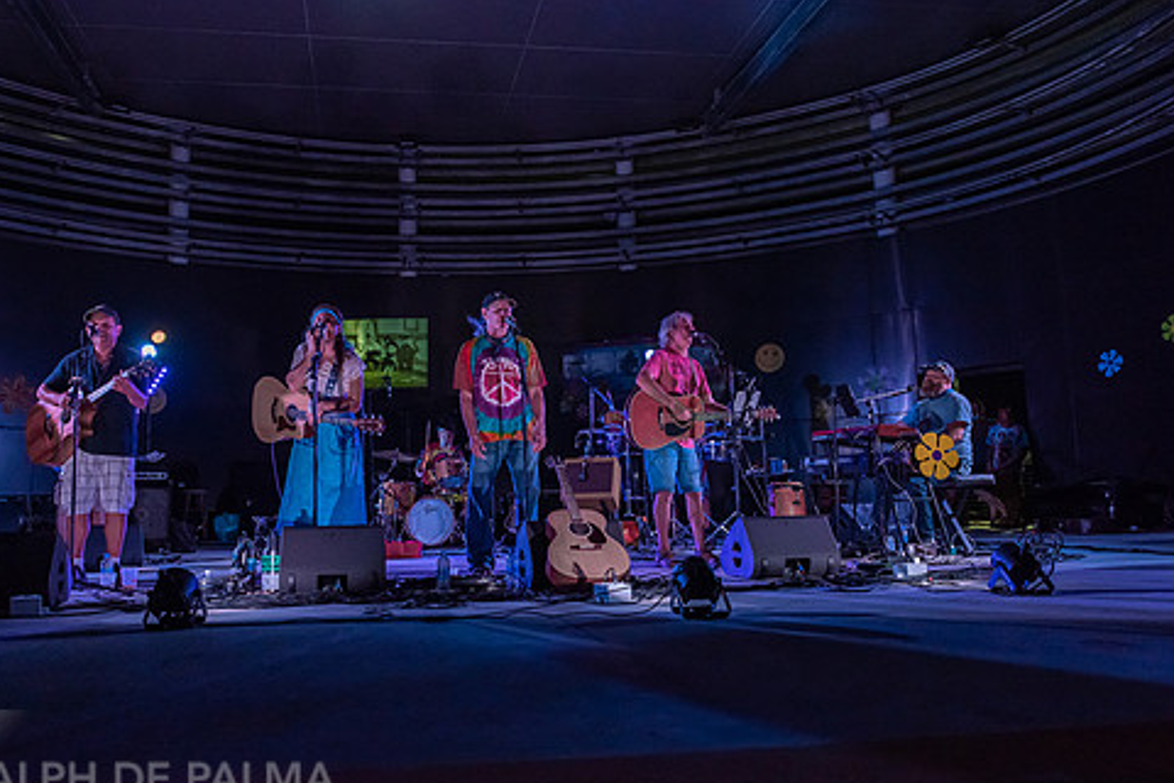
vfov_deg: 45.0
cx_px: 501
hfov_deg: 63.4
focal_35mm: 29
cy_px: 393
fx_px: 946
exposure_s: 1/160
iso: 2500
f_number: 5.6
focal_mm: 24
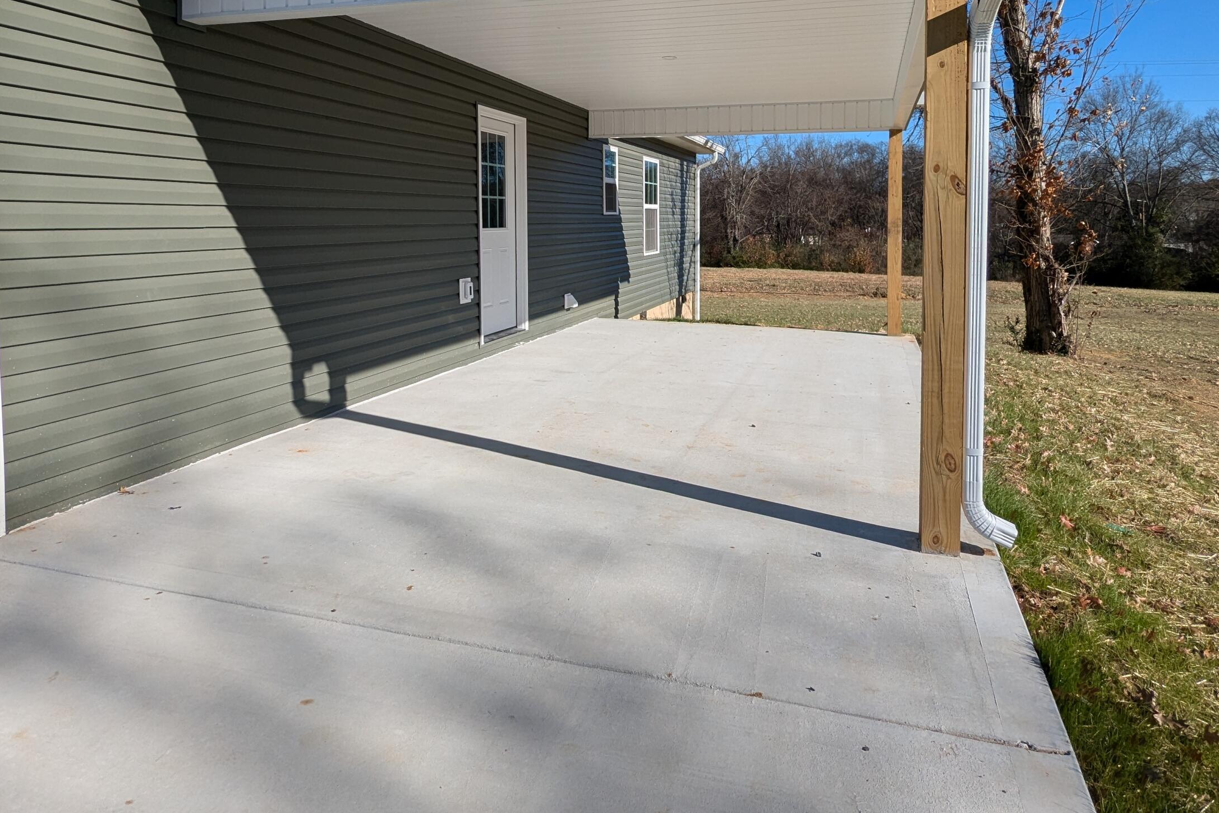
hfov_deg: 76.1
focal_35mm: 23
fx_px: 779
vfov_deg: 53.7
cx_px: 634
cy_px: 255
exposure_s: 1/2571
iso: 48
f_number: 2.2
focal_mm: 2.35
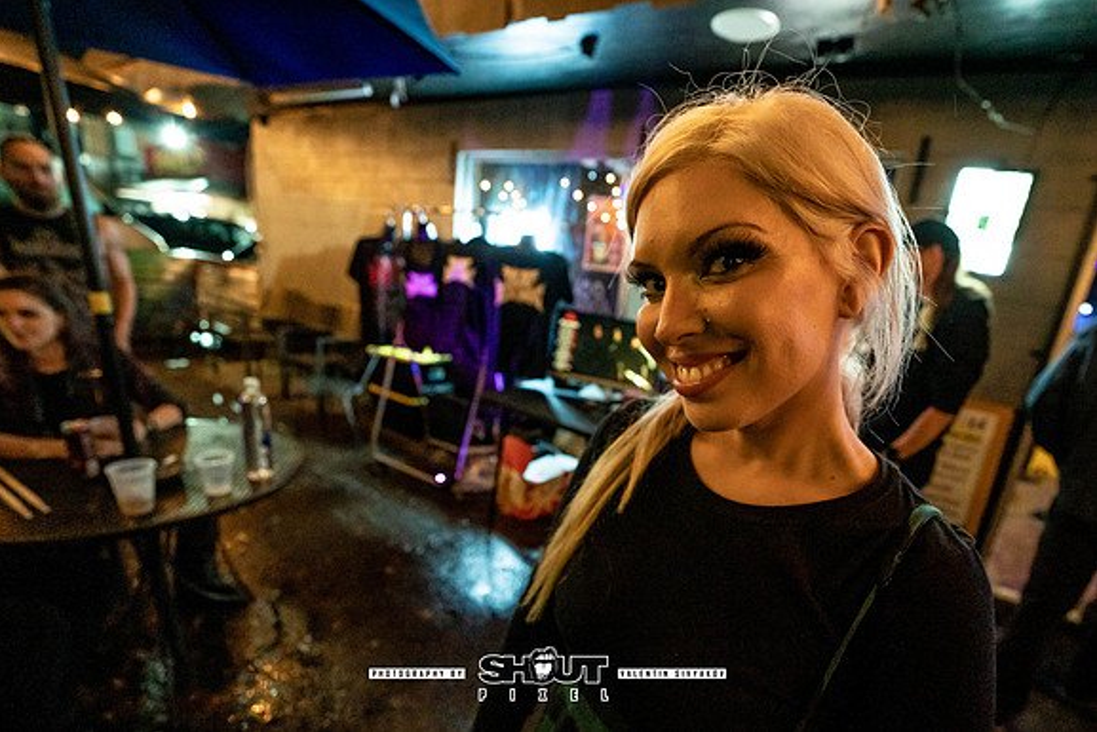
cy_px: 416
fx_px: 488
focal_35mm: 16
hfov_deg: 96.1
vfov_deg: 73.4
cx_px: 623
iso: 3200
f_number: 2.8
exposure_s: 1/125
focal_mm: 14
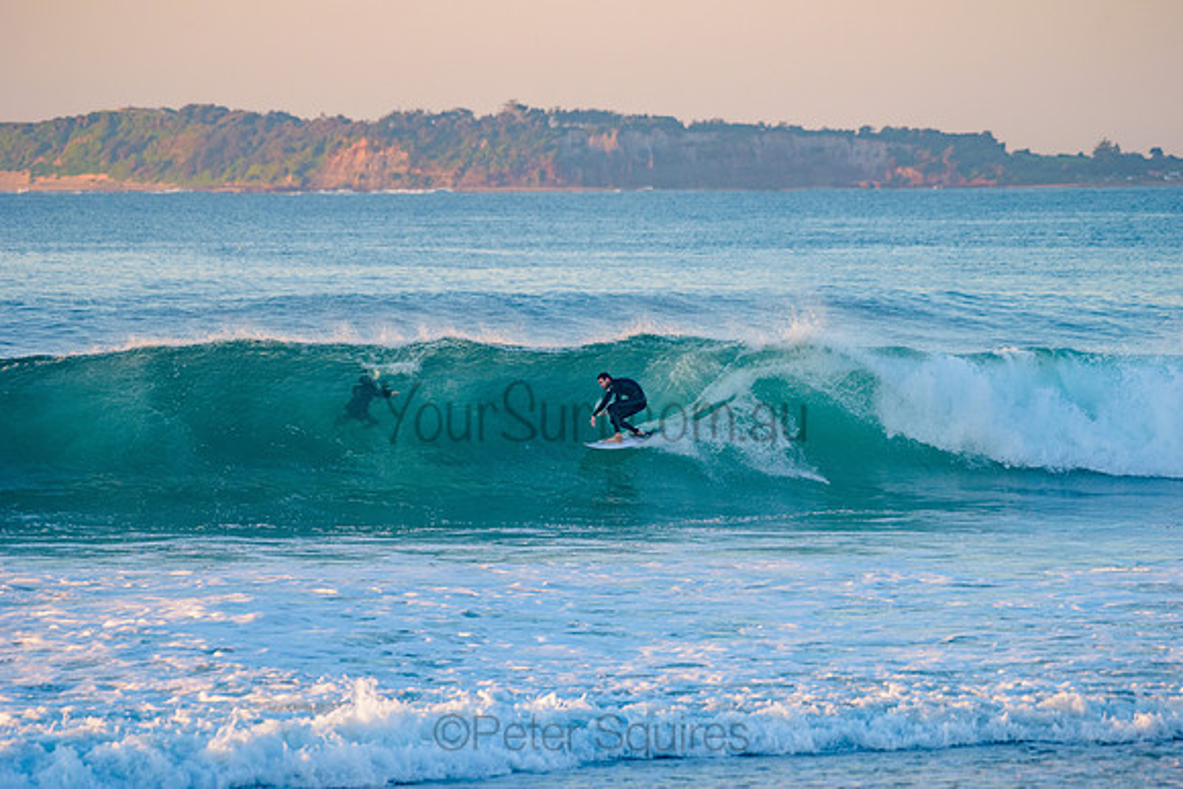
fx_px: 9203
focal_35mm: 280
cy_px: 394
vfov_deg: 4.9
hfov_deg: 7.4
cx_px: 592
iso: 280
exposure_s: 1/400
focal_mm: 280
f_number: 5.6
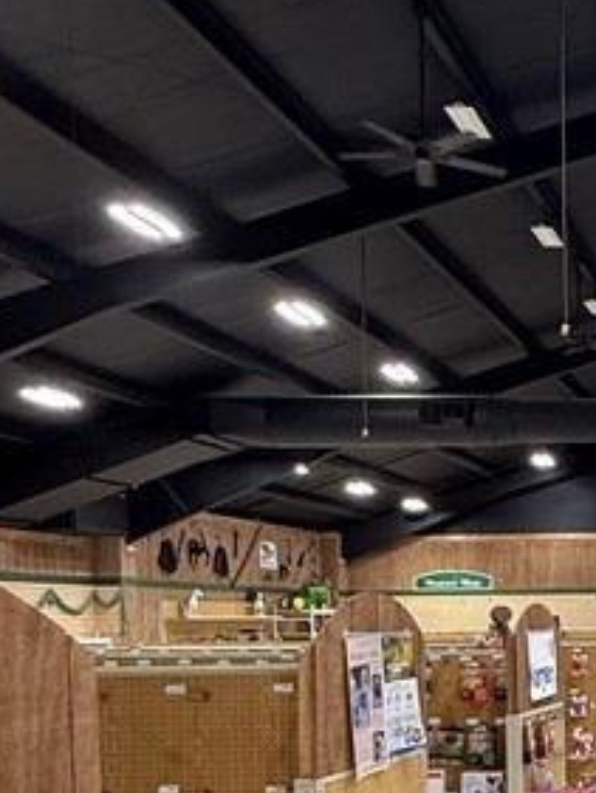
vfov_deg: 36.2
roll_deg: +0.7
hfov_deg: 23.5
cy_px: 638
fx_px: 1170
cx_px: 870
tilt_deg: -0.4
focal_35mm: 51
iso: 200
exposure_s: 1/99
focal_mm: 2.22
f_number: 2.2
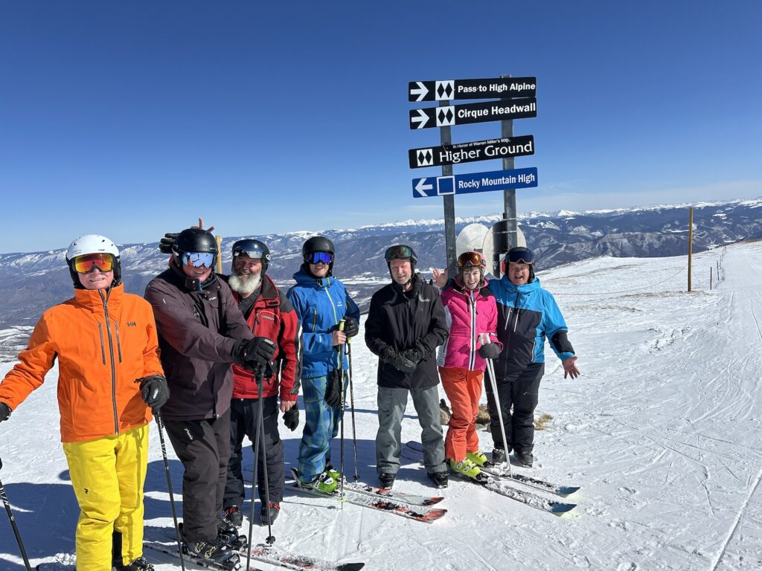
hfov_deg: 71.6
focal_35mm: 24
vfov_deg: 56.8
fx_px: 528
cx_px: 381
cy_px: 286
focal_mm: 6.86
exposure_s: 1/8929
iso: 80
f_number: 1.78
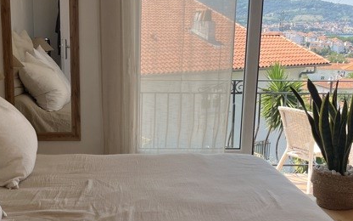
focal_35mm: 53
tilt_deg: -12.6
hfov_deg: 38.1
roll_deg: -0.8
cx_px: 147
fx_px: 510
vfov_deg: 24.4
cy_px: 135
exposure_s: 1/657
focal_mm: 5.1
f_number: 1.6
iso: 50
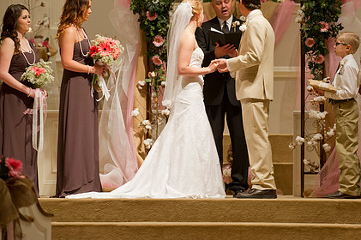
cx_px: 233
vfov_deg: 7.4
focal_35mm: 186
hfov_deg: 11.1
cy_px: 78
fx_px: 1864
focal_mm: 135
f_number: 3.5
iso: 1600
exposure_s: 1/125
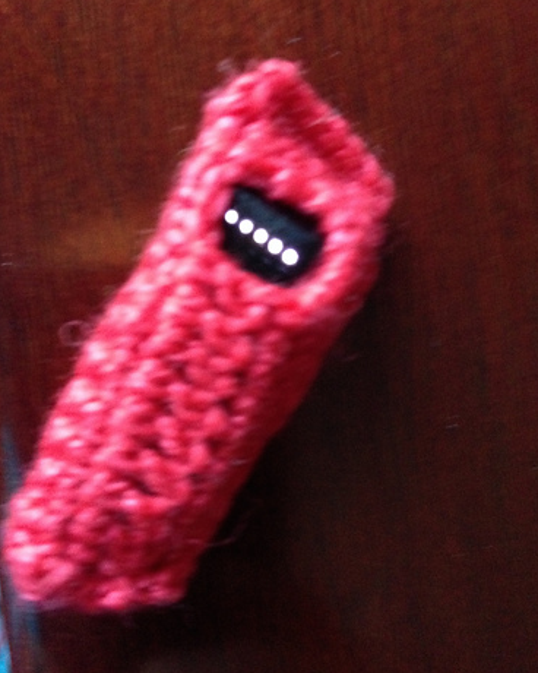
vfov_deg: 51.5
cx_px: 271
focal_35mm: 35
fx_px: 697
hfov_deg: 42.2
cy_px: 350
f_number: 2.4
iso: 640
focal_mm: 4.12
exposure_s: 1/15
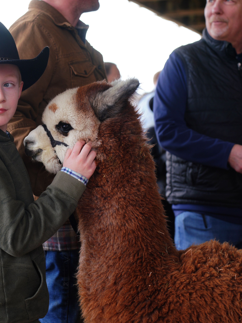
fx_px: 652
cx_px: 50
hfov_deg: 20.8
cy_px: 162
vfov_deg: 27.8
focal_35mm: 70
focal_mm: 48
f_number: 3.2
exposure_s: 1/125
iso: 160
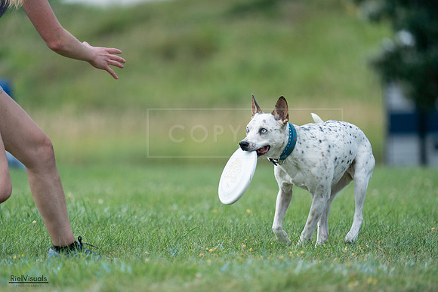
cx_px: 219
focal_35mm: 571
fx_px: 6948
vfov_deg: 2.4
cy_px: 146
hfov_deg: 3.6
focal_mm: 571
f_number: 6.3
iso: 1000
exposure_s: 1/4000
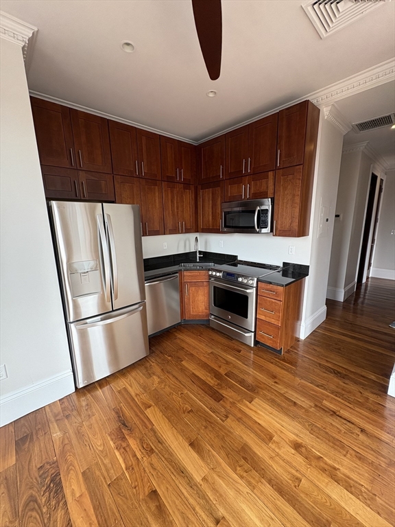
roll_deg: +0.3
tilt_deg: -10.5
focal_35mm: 14
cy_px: 264
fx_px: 213
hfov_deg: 85.7
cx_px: 198
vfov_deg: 102.1
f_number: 2.2
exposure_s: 1/99
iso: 160
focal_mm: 2.22
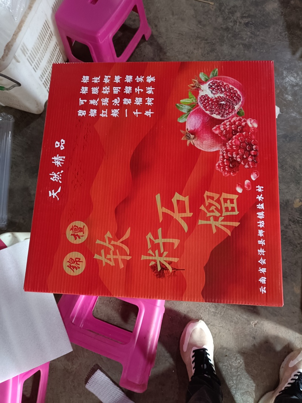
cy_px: 202
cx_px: 151
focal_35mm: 26
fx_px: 303
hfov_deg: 53.1
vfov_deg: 67.3
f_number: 1.8
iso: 2343
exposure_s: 1/33.3
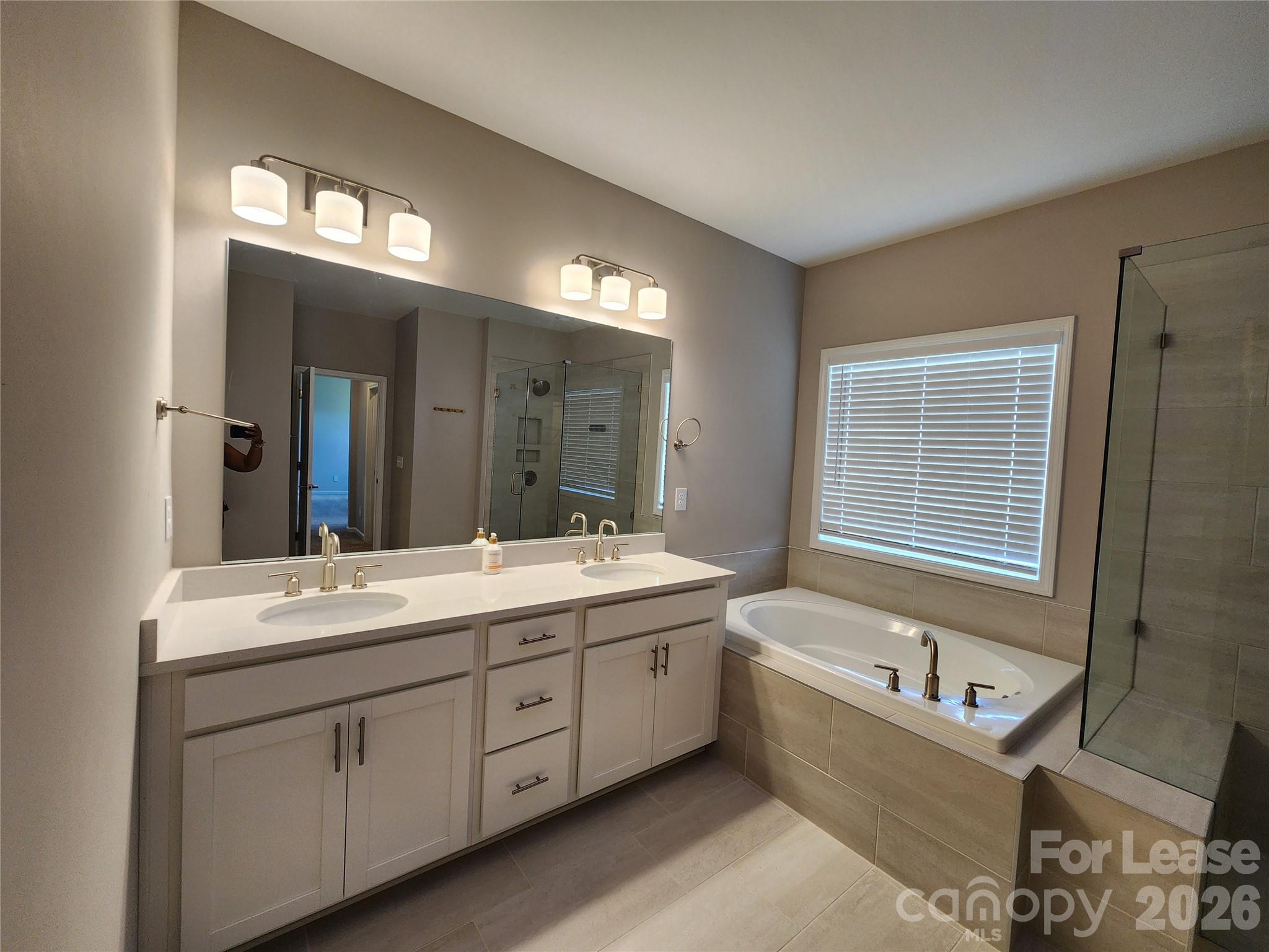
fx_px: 477
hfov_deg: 106.2
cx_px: 634
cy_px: 476
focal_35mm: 13
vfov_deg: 89.9
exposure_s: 1/60
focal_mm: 2.2
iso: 100
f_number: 2.2
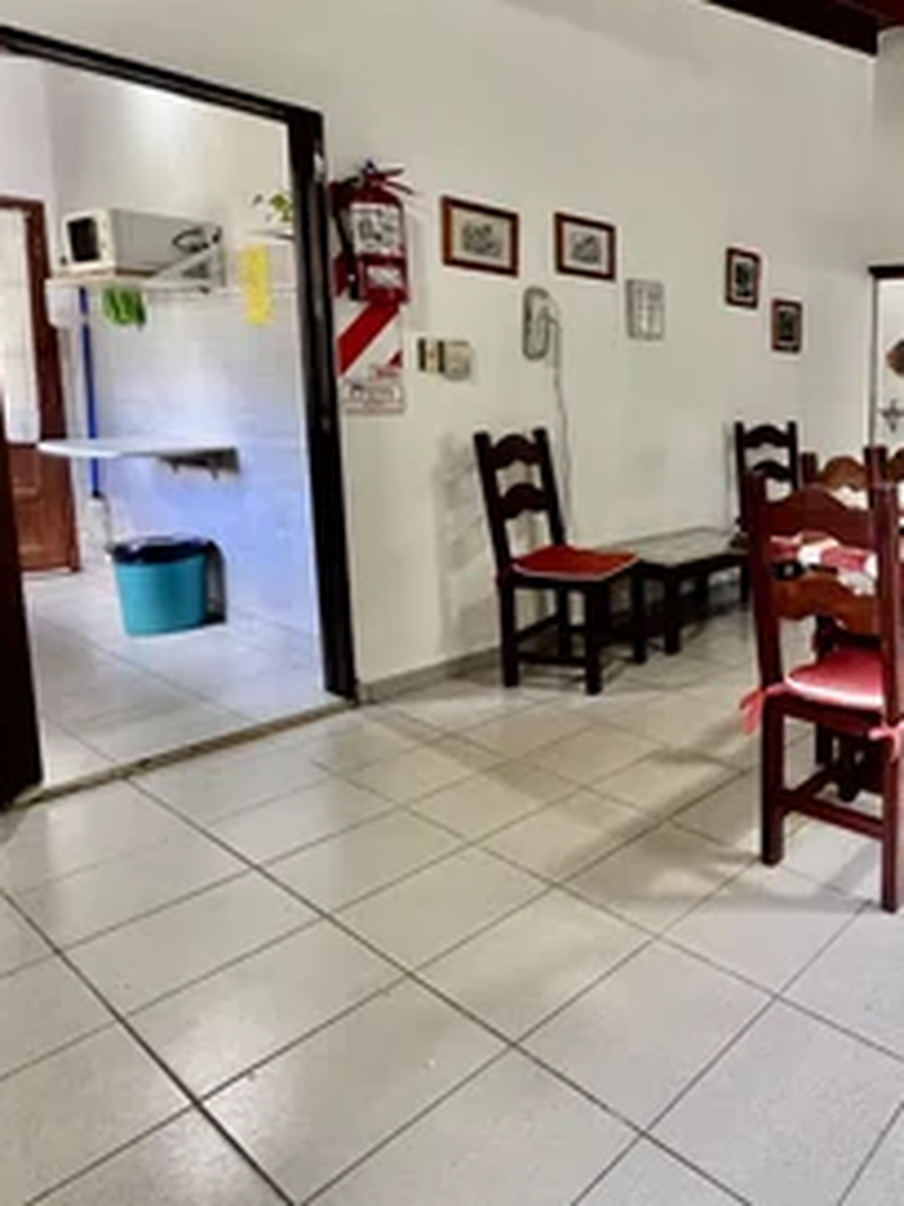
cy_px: 479
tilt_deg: -7.6
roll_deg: -1.6
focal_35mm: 21
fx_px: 731
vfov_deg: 78.0
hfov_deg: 50.6
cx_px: 913
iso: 400
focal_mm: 1.57
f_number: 1.8
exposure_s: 1/50
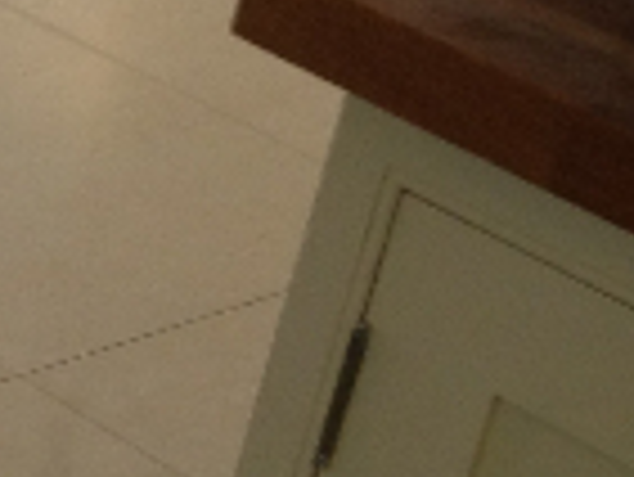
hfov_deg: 8.7
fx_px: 3648
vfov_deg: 7.5
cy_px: 148
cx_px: -1061
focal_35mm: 199
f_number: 2.4
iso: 64
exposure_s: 1/30
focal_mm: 4.28
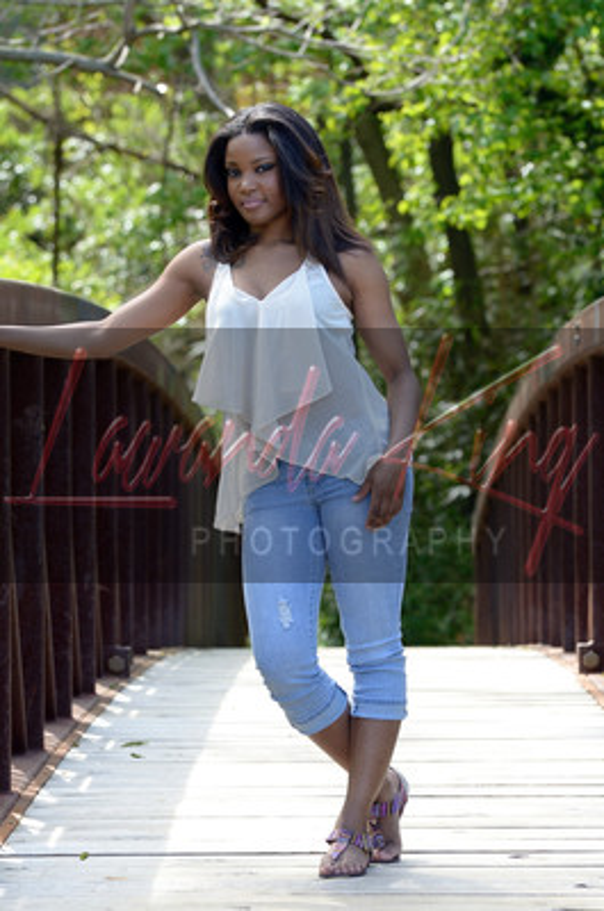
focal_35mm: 174
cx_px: 302
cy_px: 456
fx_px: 4398
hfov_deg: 7.9
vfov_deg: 11.8
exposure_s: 1/160
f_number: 6.3
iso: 100
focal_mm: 116
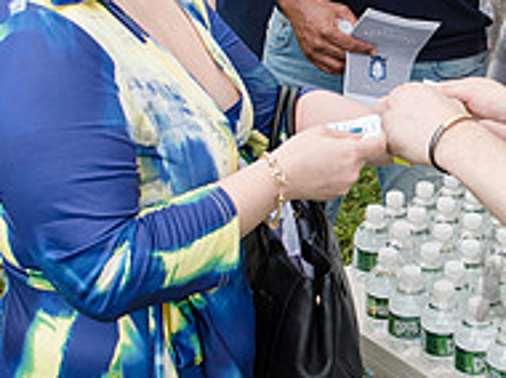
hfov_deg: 21.4
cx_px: 477
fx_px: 1299
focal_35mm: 89
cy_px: 120
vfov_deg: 16.5
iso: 200
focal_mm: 24
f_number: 5.6
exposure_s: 1/400
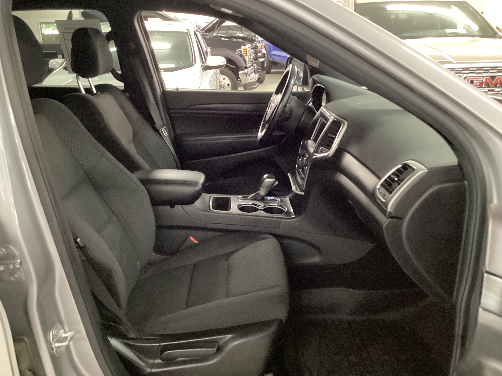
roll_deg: +1.5
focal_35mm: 31
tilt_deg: -20.9
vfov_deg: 45.4
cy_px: 188
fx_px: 450
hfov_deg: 58.4
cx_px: 251
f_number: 2.4
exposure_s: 1/20
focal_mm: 3.3
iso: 640
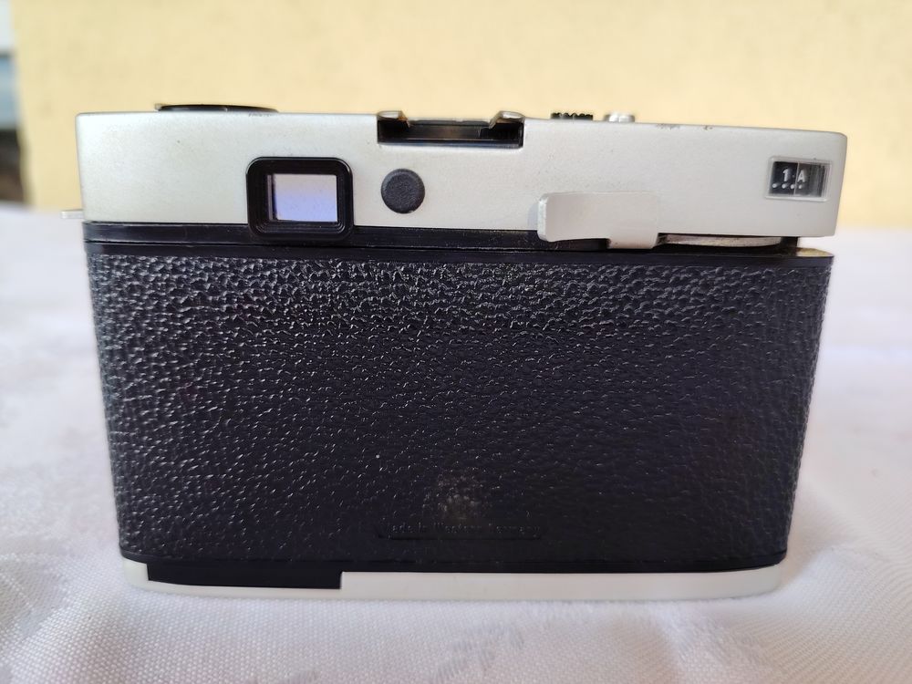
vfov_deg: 56.8
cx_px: 456
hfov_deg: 71.6
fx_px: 632
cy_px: 342
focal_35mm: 24
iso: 100
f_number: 1.75
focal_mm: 5.25
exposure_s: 1/142
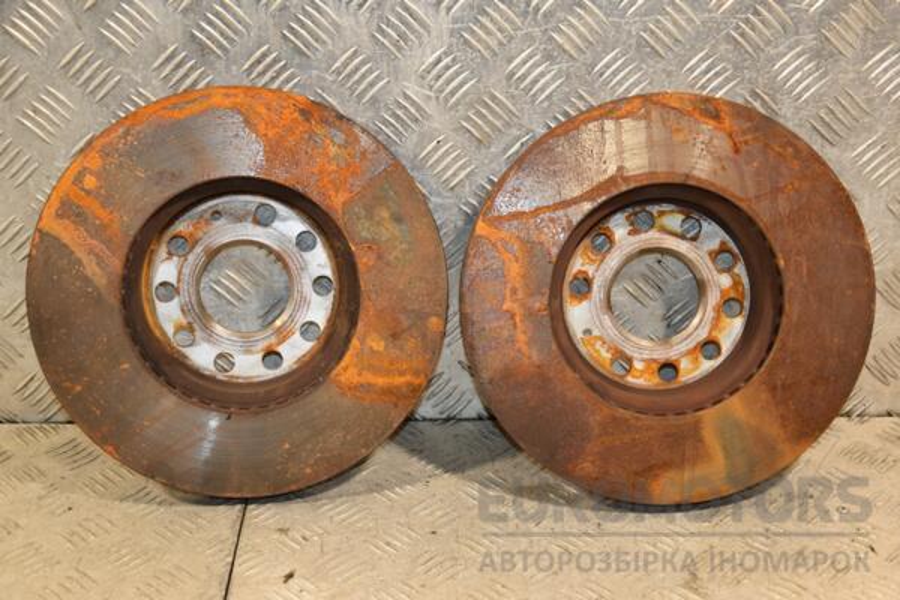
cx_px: 450
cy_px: 300
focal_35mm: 60
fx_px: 1500
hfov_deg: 33.4
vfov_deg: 22.6
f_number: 4.8
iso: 800
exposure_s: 1/125
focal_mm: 40
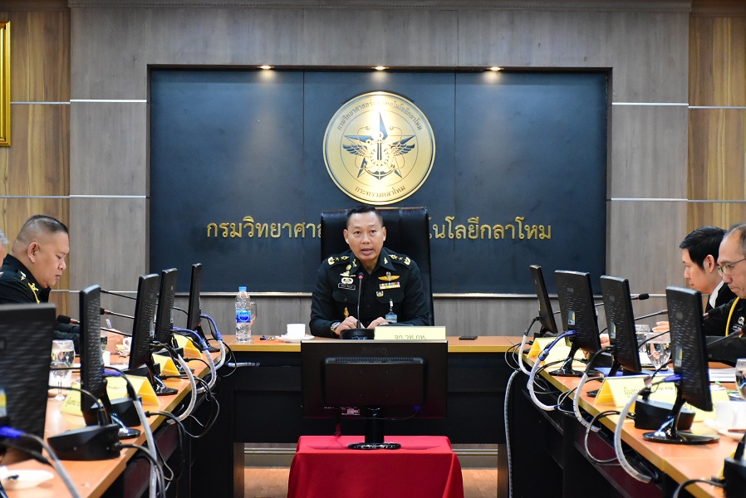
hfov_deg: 22.6
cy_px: 249
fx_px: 1866
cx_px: 373
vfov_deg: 15.2
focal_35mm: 90
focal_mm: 60
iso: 5000
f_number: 5
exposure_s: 1/100
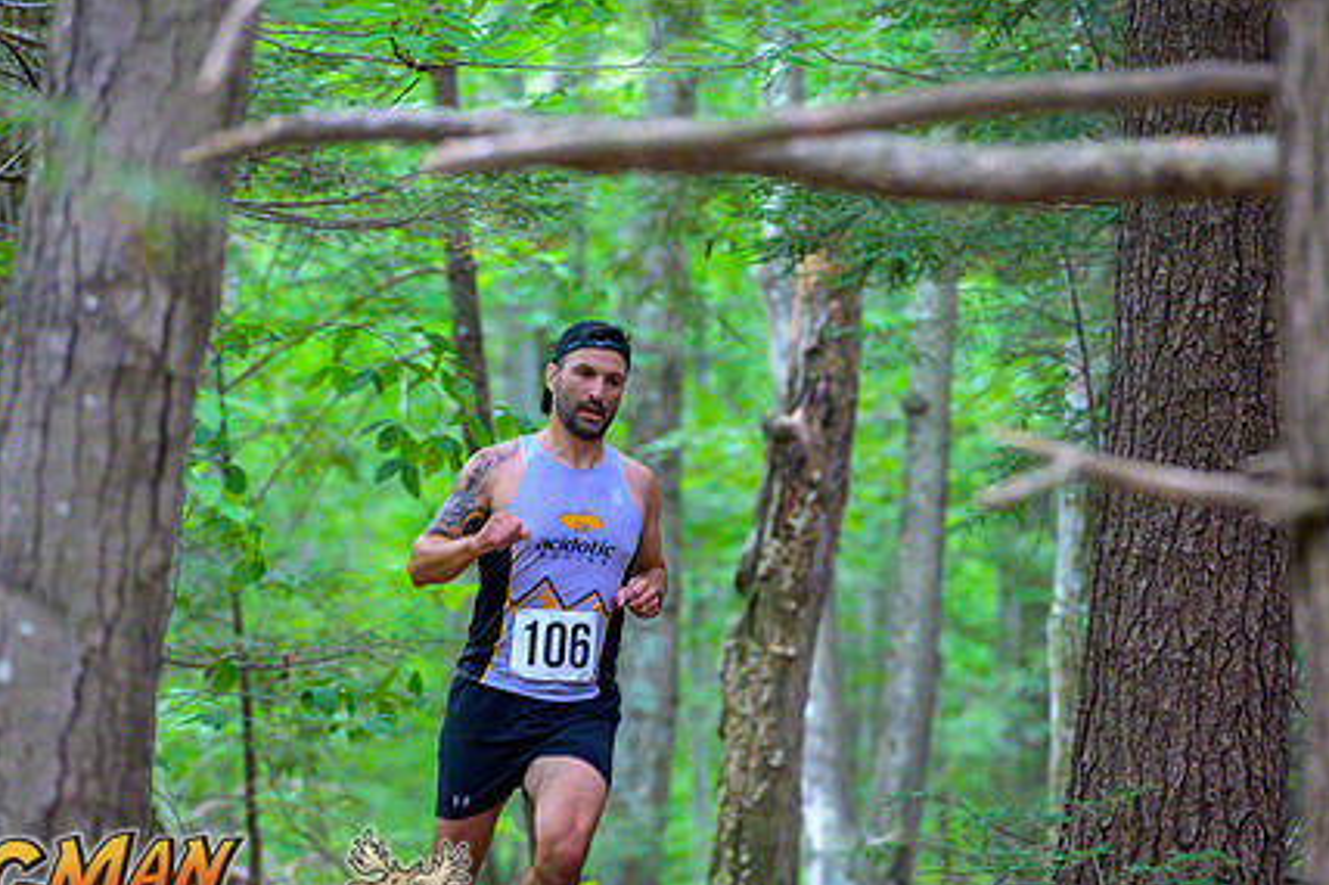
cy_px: 547
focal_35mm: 271
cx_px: 674
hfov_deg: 7.6
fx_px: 10000
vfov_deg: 5.1
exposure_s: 1/200
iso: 8000
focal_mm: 200
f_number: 4
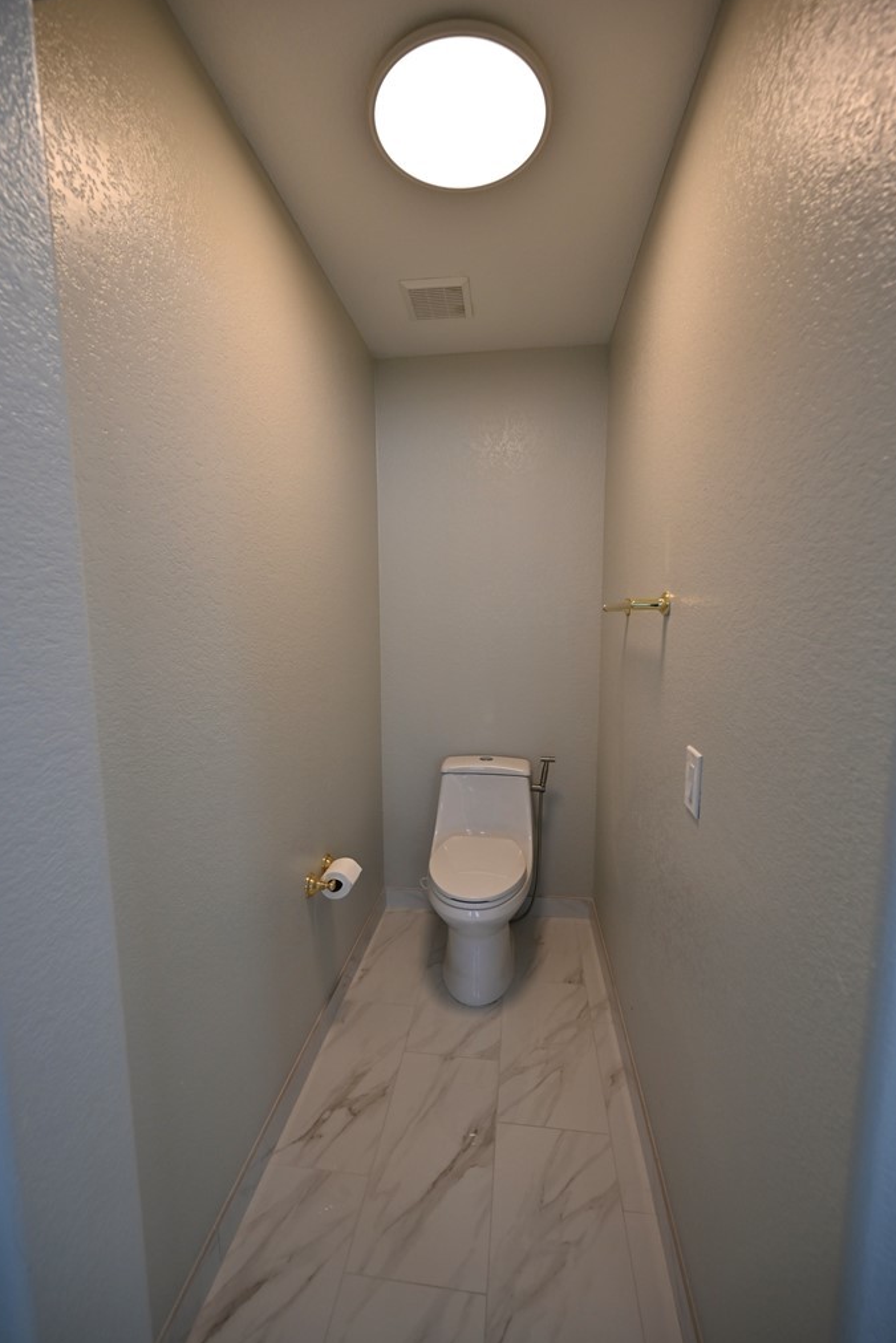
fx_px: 560
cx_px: 441
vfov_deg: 100.4
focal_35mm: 15
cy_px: 689
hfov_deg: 77.3
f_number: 4
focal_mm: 14
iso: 800
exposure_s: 1/250
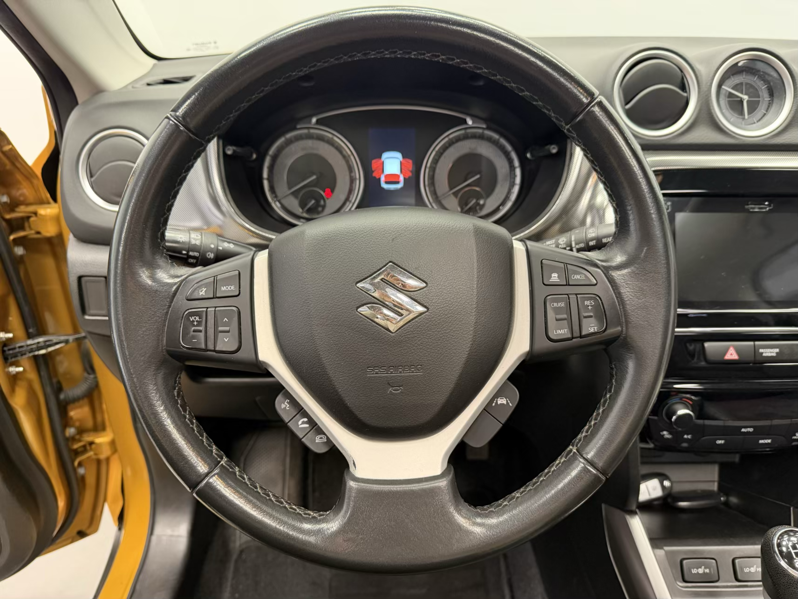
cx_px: 399
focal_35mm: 24
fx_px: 553
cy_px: 300
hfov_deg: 71.6
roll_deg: -0.5
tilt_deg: -32.5
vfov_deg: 56.8
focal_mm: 6.76
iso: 400
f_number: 1.78
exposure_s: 1/50
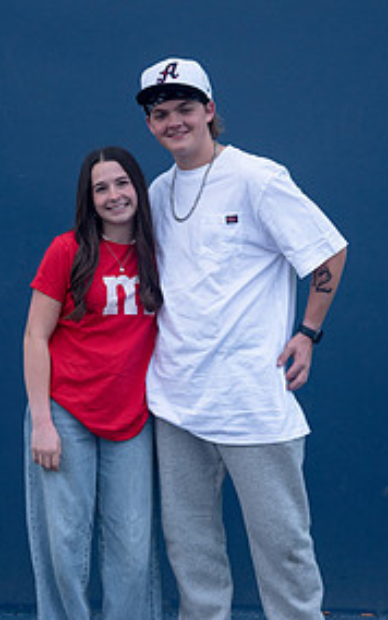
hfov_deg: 11.6
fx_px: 1908
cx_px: 155
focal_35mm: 113
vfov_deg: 18.4
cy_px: 282
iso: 500
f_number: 5.6
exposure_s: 1/125
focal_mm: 70
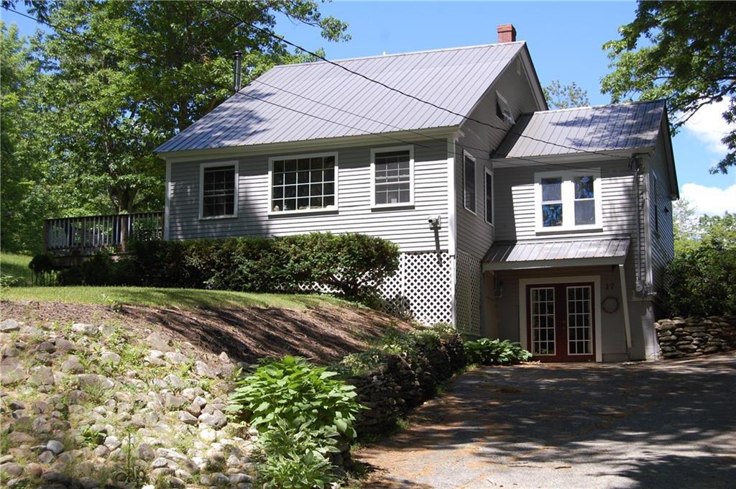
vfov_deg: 23.7
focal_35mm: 57
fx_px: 1164
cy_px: 244
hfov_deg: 35.1
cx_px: 368
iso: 200
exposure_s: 1/250
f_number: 8
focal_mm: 38
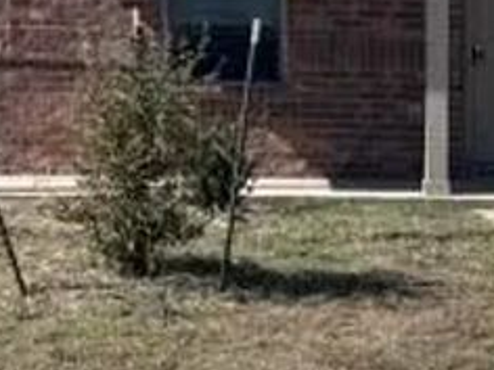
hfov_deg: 16.6
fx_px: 1613
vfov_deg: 13.1
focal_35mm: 113
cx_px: 622
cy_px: 205
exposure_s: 1/5076
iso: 50
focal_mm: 5.7
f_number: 1.5
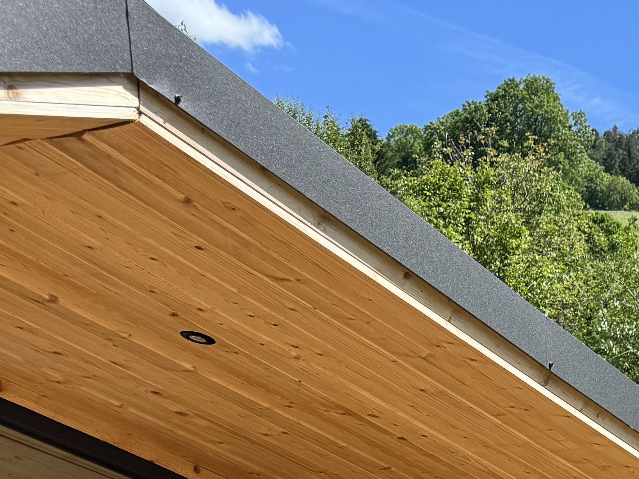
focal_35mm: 81
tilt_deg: -6.4
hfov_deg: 22.4
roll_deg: +1.3
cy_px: 782
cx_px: 748
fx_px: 1495
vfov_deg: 16.2
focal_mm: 6.76
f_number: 1.78
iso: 80
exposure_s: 1/2710
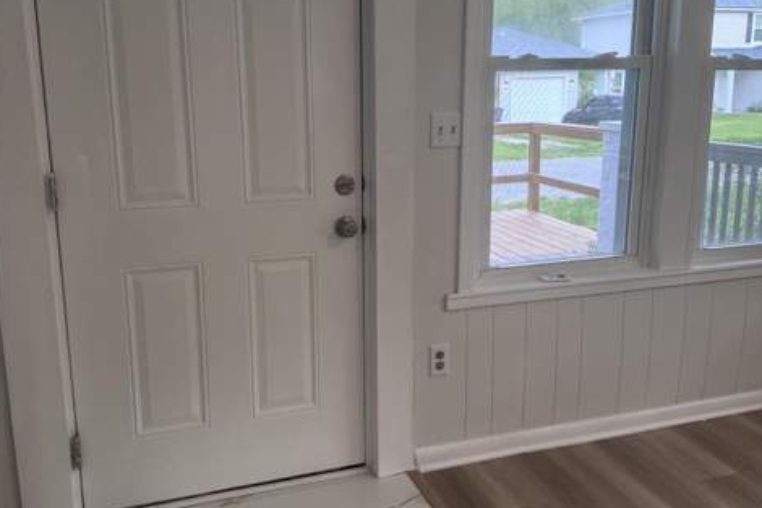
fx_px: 719
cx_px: 379
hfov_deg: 55.8
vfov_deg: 38.8
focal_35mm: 34
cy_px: 224
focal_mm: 6.76
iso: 160
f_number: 1.78
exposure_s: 1/120
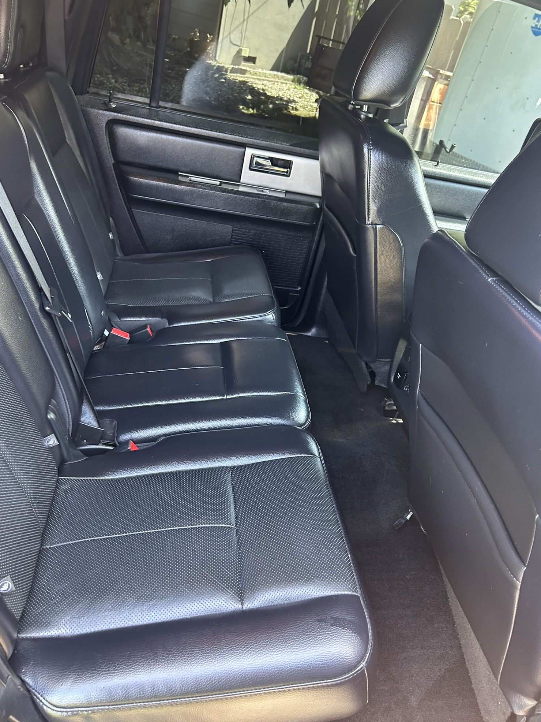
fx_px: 563
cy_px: 359
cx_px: 265
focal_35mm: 27
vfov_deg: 65.3
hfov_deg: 51.4
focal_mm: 5.7
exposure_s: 1/60
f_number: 1.5
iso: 250
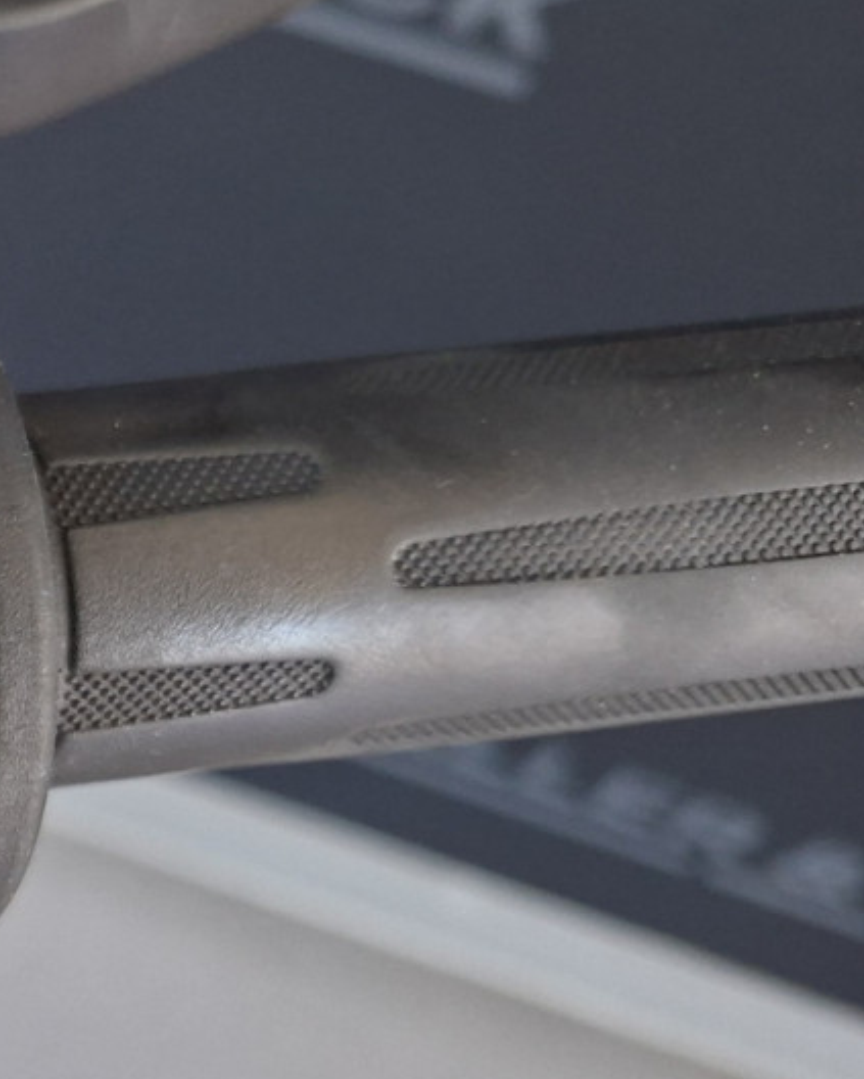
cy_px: 750
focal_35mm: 68
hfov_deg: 17.5
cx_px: -760
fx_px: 2172
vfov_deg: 27.7
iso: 320
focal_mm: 5.54
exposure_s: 1/120
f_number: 1.8
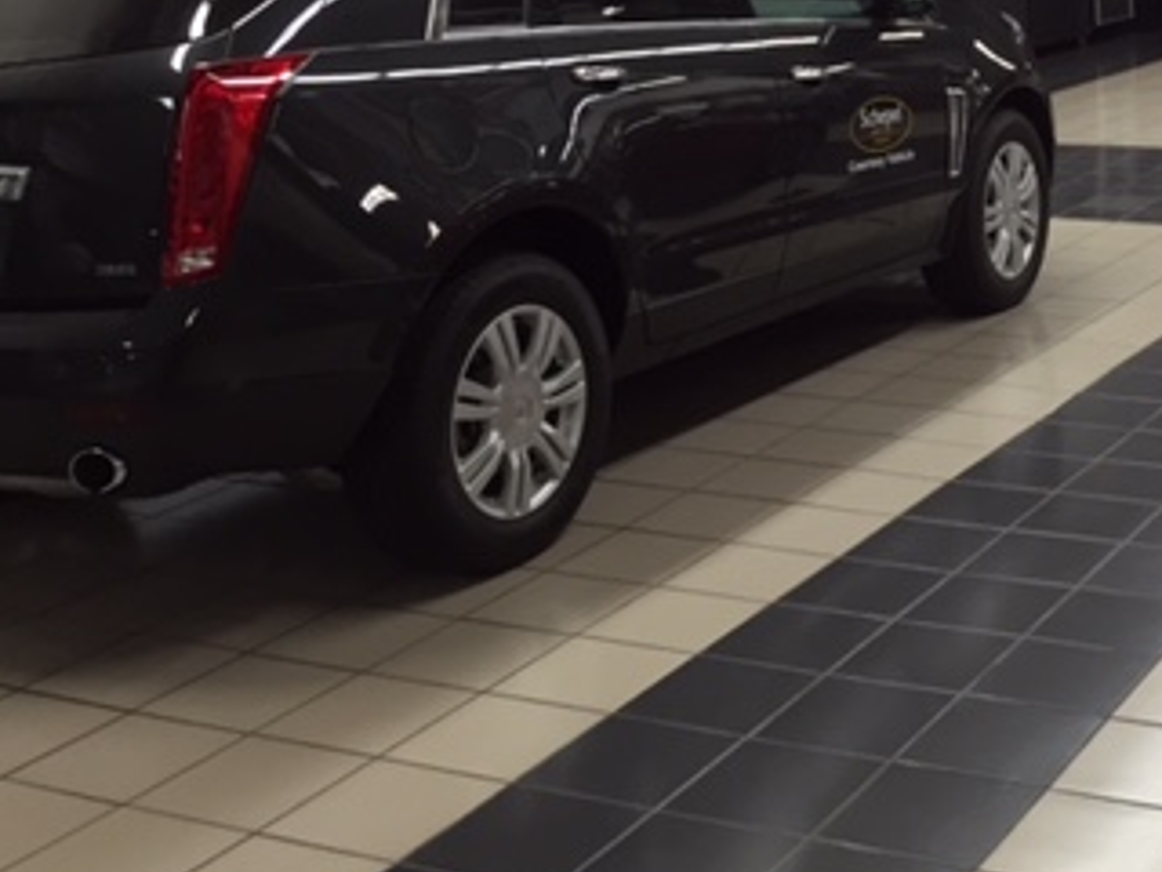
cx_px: 1035
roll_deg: +1.3
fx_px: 1947
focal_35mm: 58
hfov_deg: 31.7
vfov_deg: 24.4
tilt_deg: -5.7
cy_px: 54
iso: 64
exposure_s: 1/30
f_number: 2.2
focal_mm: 4.15
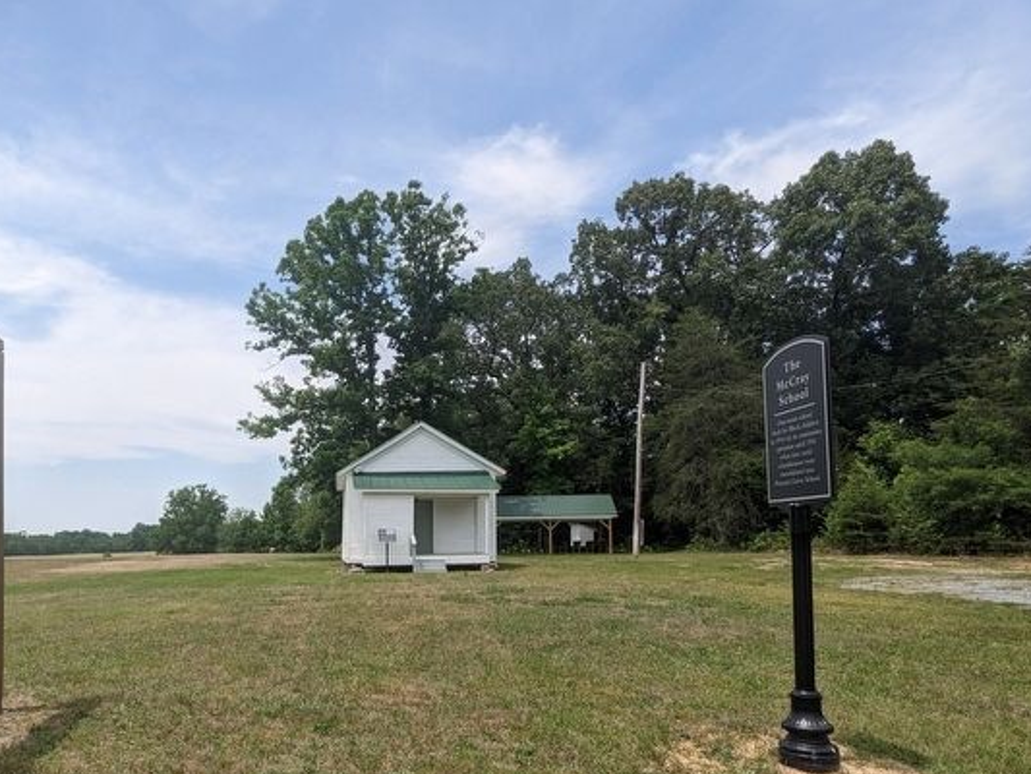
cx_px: 360
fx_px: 715
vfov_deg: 55.7
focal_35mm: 24
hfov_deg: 69.9
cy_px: 515
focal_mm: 2.22
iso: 43
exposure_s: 1/1159
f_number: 2.2
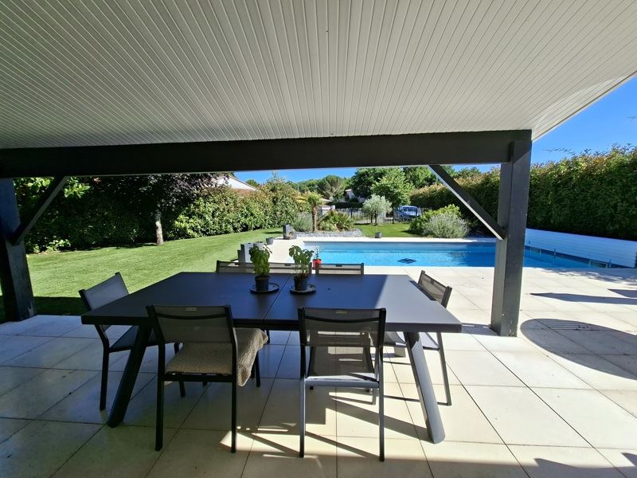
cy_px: 239
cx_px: 318
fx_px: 239
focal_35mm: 13
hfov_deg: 106.2
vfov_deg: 89.9
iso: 40
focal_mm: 1.74
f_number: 2.2
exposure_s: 1/1206
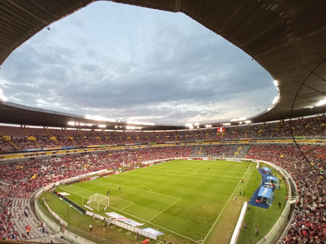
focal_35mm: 15
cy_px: 122
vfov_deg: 81.7
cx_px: 163
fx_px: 141
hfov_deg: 98.2
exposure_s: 1/30
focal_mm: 1.65
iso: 273
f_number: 2.2
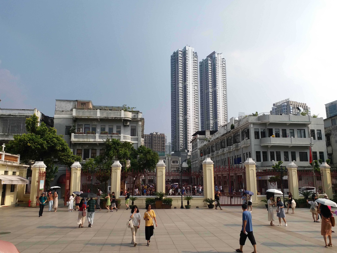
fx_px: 263
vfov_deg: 51.4
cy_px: 126
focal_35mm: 27
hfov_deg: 65.3
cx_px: 168
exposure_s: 1/1094
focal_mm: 3.6
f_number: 1.9
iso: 40
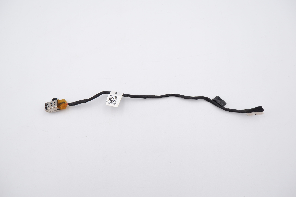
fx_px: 271
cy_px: 98
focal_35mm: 33
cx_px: 148
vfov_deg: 40.0
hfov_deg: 57.2
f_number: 5.6
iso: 800
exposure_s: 1/300
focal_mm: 22.8
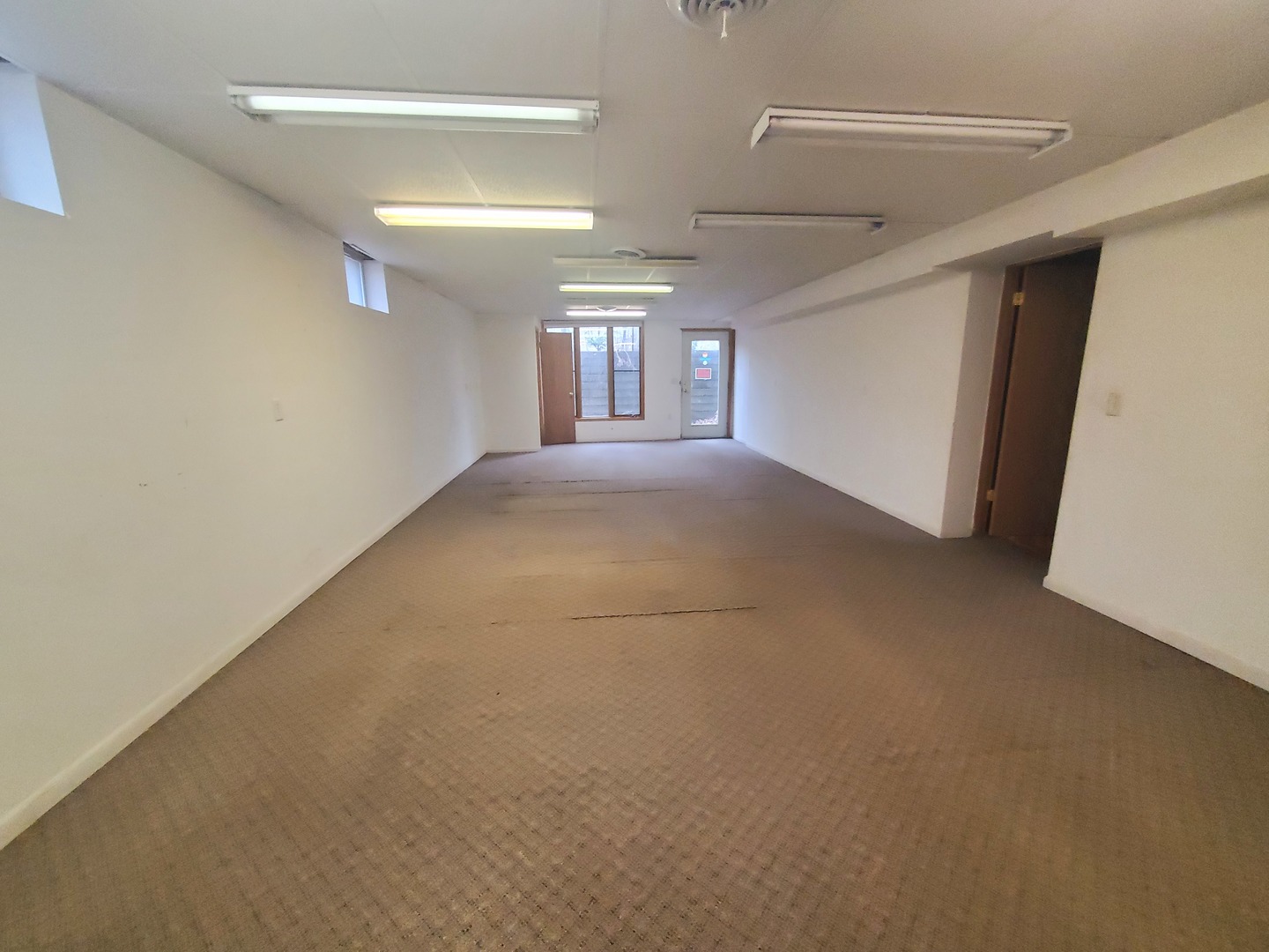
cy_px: 476
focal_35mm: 13
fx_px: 477
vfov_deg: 89.9
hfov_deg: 106.2
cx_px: 634
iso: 640
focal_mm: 1.8
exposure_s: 1/30
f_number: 2.2
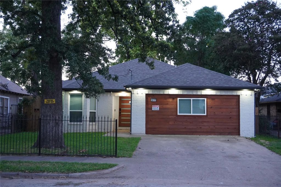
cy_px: 94
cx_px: 140
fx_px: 316
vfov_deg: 33.0
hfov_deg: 47.9
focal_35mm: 40
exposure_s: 1/50
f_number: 4.5
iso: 1600
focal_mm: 27
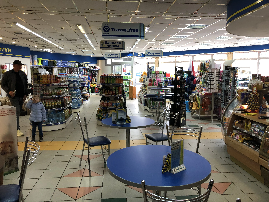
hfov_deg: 63.4
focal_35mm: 28
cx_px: 134
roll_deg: -0.2
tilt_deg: -6.9
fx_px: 218
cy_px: 101
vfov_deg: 49.7
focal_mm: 4
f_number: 1.8
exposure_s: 1/25
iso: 32
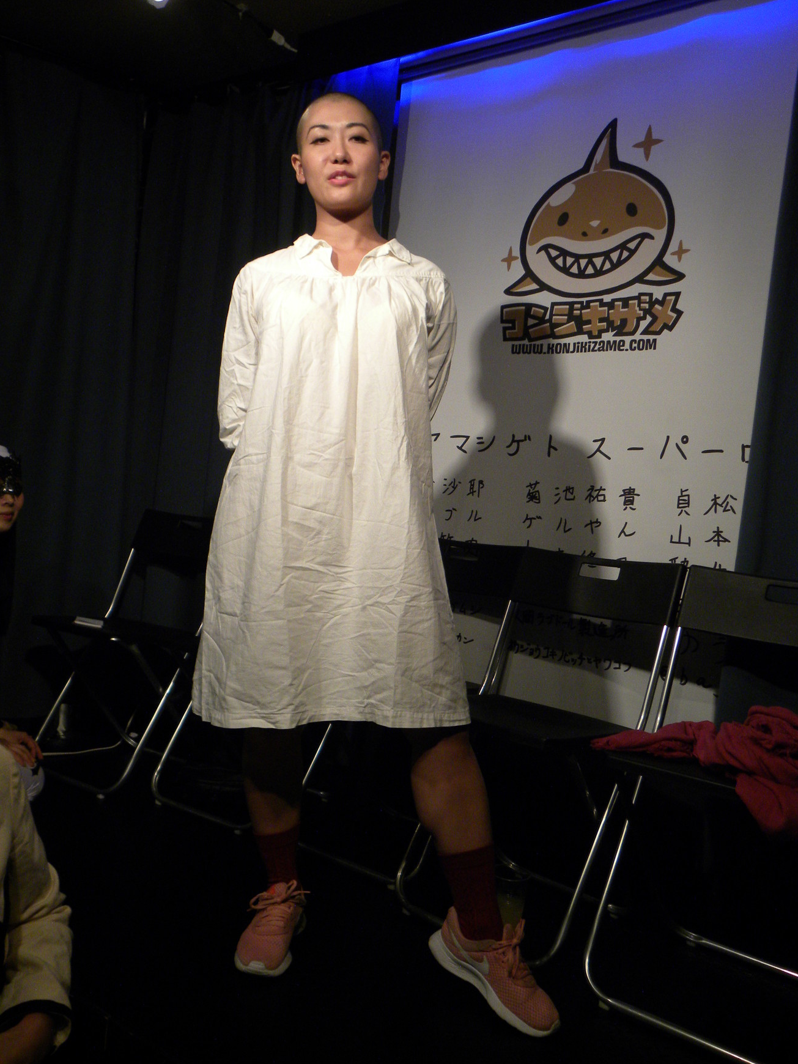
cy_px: 520
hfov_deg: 46.8
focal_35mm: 30
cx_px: 401
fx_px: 922
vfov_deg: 60.0
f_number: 2.8
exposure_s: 1/60
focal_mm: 5.2
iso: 182
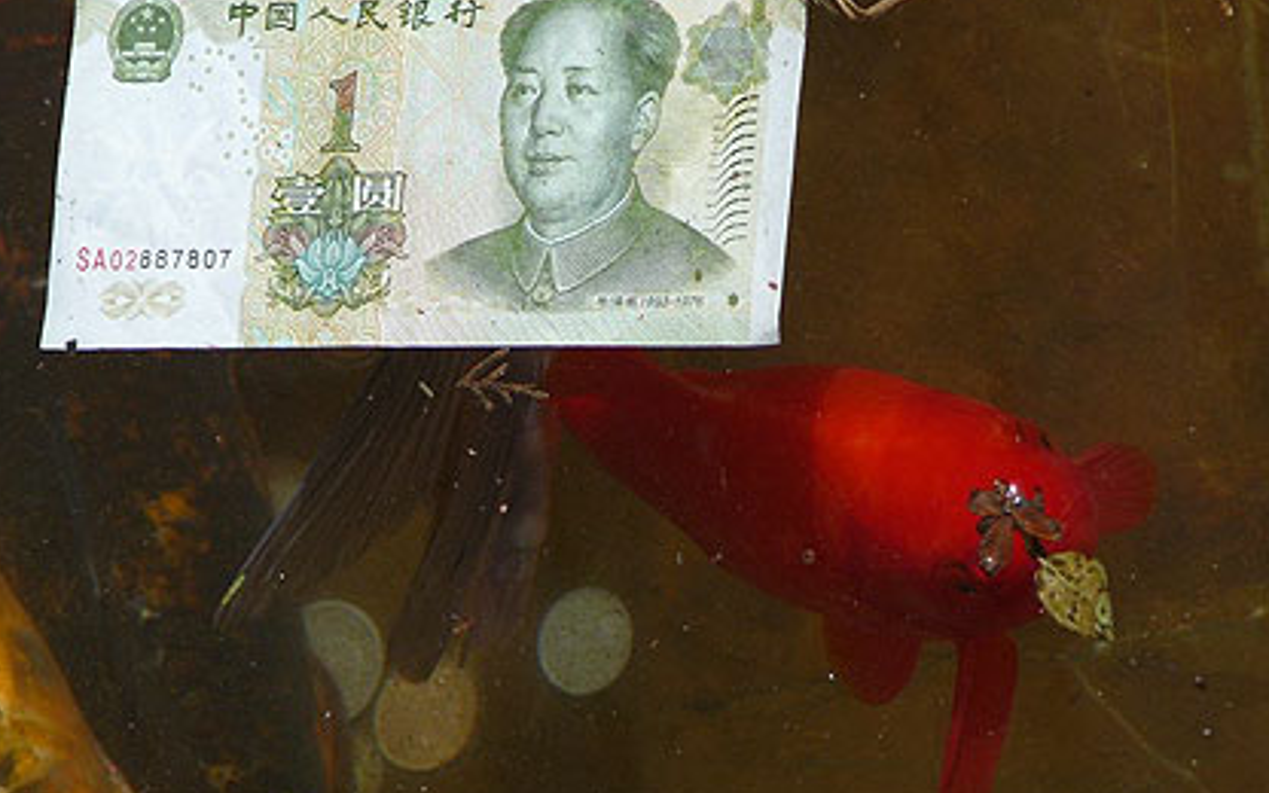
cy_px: 323
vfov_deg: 5.0
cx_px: 613
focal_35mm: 263
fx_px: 9096
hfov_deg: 8.0
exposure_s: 1/800
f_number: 4.1
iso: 80
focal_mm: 34.1
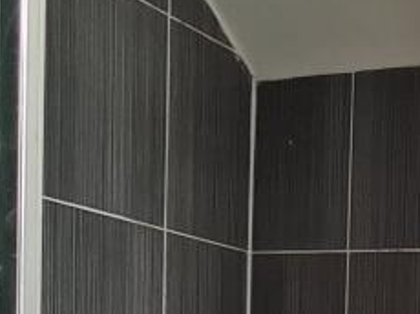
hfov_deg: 22.5
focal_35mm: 58
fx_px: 703
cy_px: 456
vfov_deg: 21.5
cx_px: 721
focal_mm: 2.2
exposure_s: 1/50
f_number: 2.2
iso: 250
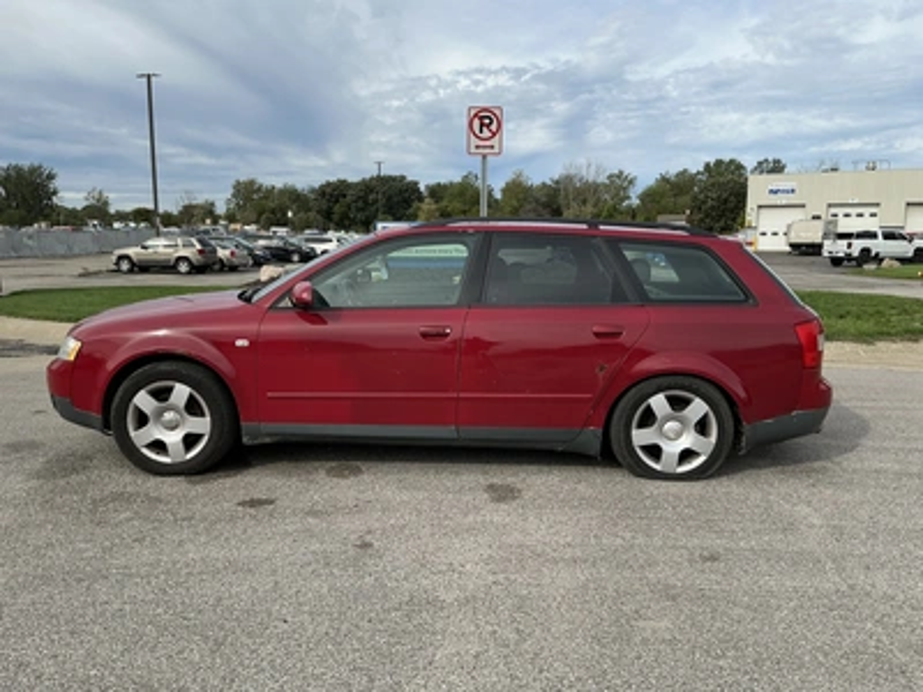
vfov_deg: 49.7
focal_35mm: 28
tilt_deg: -7.1
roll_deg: +0.6
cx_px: 462
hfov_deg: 63.4
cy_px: 346
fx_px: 747
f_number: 1.8
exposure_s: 1/1342
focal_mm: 3
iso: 25
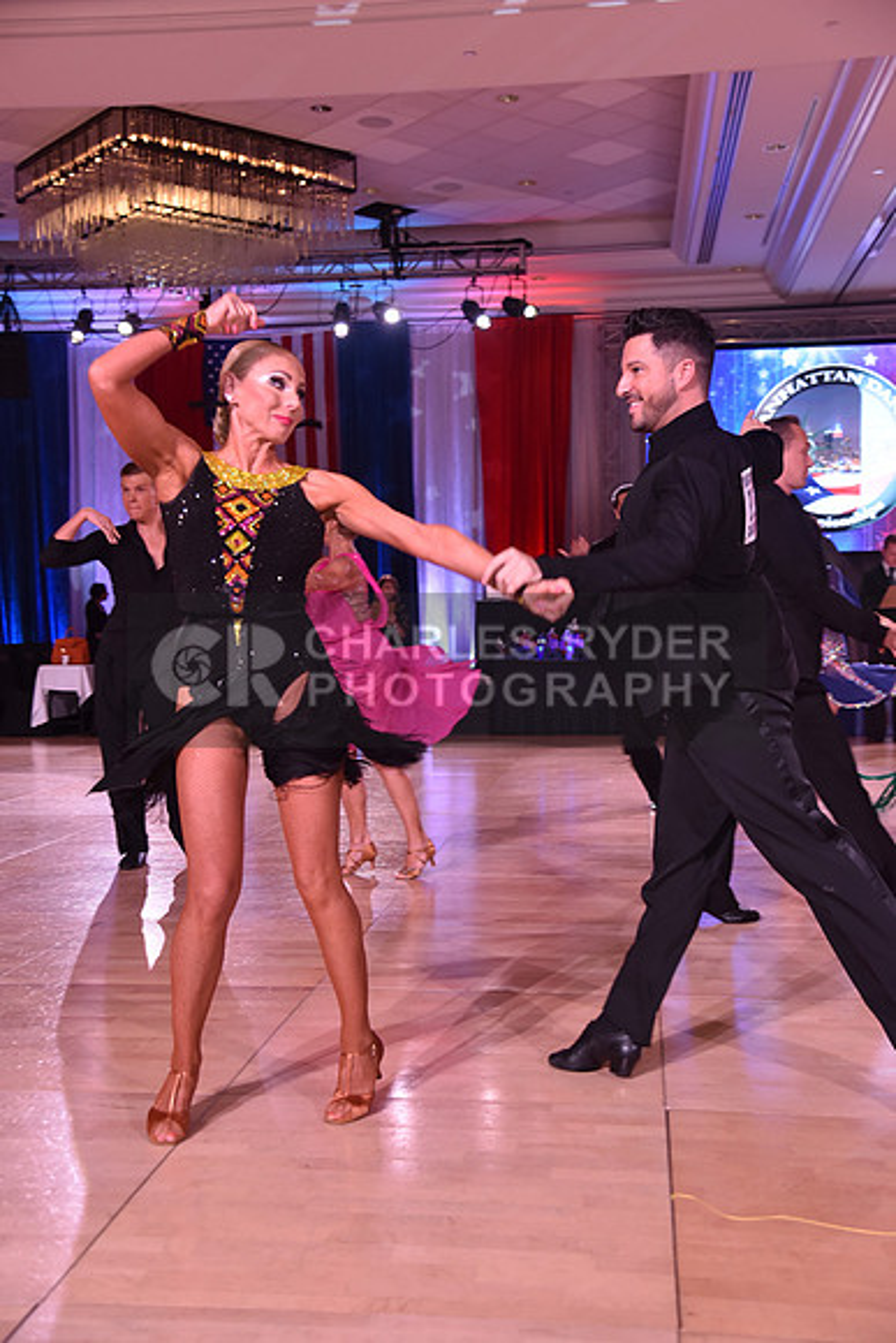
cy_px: 672
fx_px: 1418
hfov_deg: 35.1
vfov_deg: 50.7
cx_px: 448
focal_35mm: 38
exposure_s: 1/250
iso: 1250
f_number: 4.5
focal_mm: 38
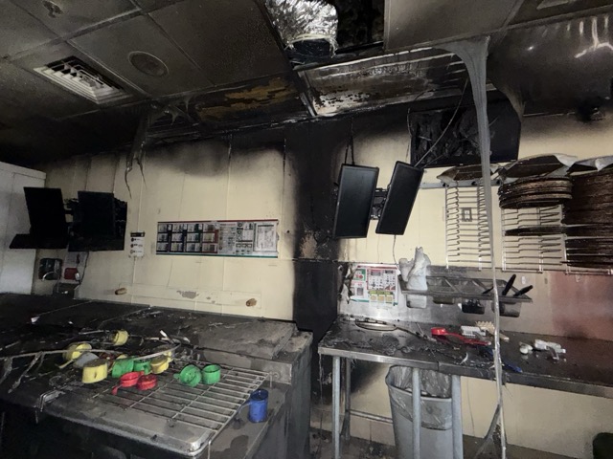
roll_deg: -1.4
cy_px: 230
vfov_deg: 85.7
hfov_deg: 102.1
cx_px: 306
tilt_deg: +5.5
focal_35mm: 14
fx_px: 248
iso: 640
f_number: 2.2
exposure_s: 1/22
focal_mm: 2.22
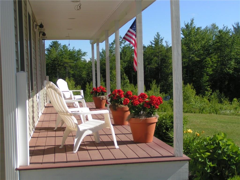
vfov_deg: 25.7
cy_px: 90
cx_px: 120
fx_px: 395
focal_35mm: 57
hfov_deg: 33.8
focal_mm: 8.7
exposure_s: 1/800
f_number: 3.5
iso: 50
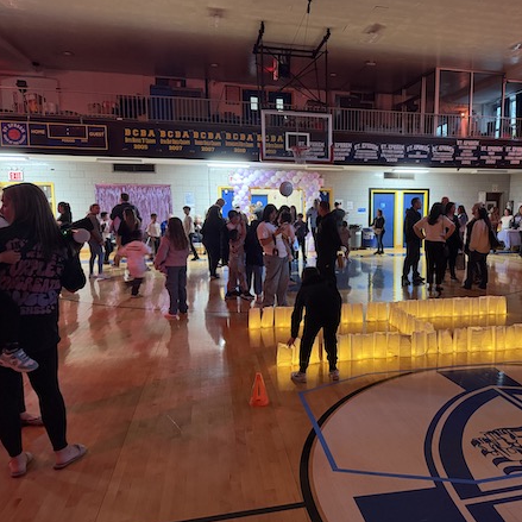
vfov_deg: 55.6
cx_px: 356
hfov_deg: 54.3
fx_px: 495
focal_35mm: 29
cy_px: 264
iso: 800
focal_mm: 6.76
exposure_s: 1/40
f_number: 1.78
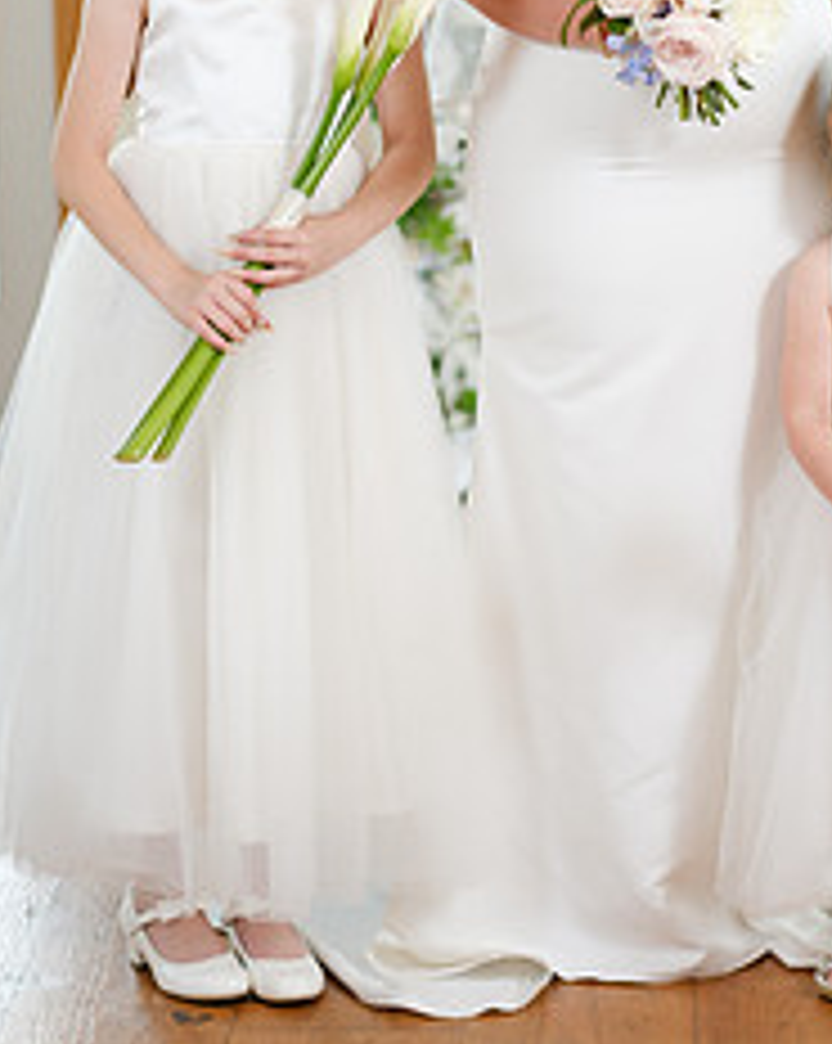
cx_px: 625
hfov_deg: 10.1
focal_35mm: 153
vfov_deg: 12.5
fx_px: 4719
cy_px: 94
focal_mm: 56
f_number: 1.4
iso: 125
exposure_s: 1/250
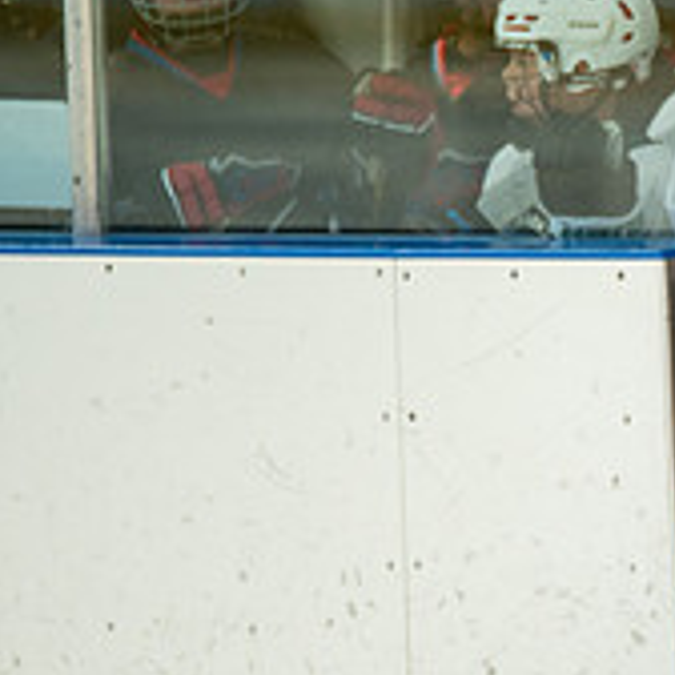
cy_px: 400
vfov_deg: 2.0
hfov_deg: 2.0
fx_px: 19392
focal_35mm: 879
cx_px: 864
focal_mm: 300
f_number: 3.2
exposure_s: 1/2500
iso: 1600
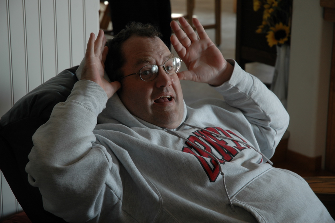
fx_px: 906
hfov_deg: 20.9
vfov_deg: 14.0
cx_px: 168
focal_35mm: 98
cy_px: 112
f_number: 4.5
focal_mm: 65
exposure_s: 1/80
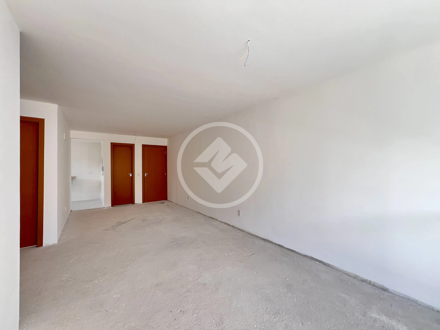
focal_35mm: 13
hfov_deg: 106.2
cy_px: 165
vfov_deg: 89.9
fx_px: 165
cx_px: 220
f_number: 1.8
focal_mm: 1.57
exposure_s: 1/99
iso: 100
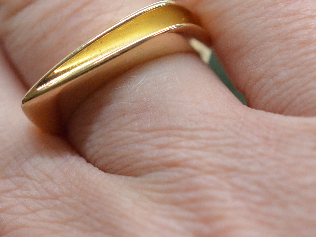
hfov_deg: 11.8
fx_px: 1534
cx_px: 124
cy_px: 55
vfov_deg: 8.8
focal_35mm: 168
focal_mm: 40
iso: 3200
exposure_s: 1/2000
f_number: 4
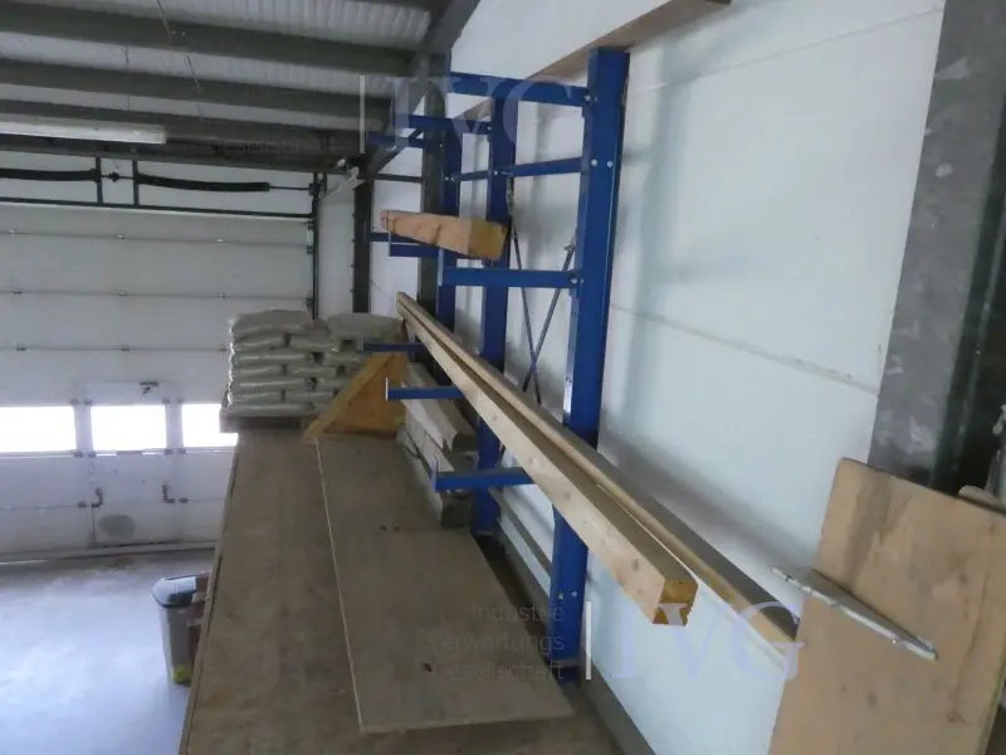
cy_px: 378
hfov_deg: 71.6
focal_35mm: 24
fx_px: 697
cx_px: 503
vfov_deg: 56.8
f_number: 3.3
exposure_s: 1/60
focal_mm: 4.3
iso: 1250
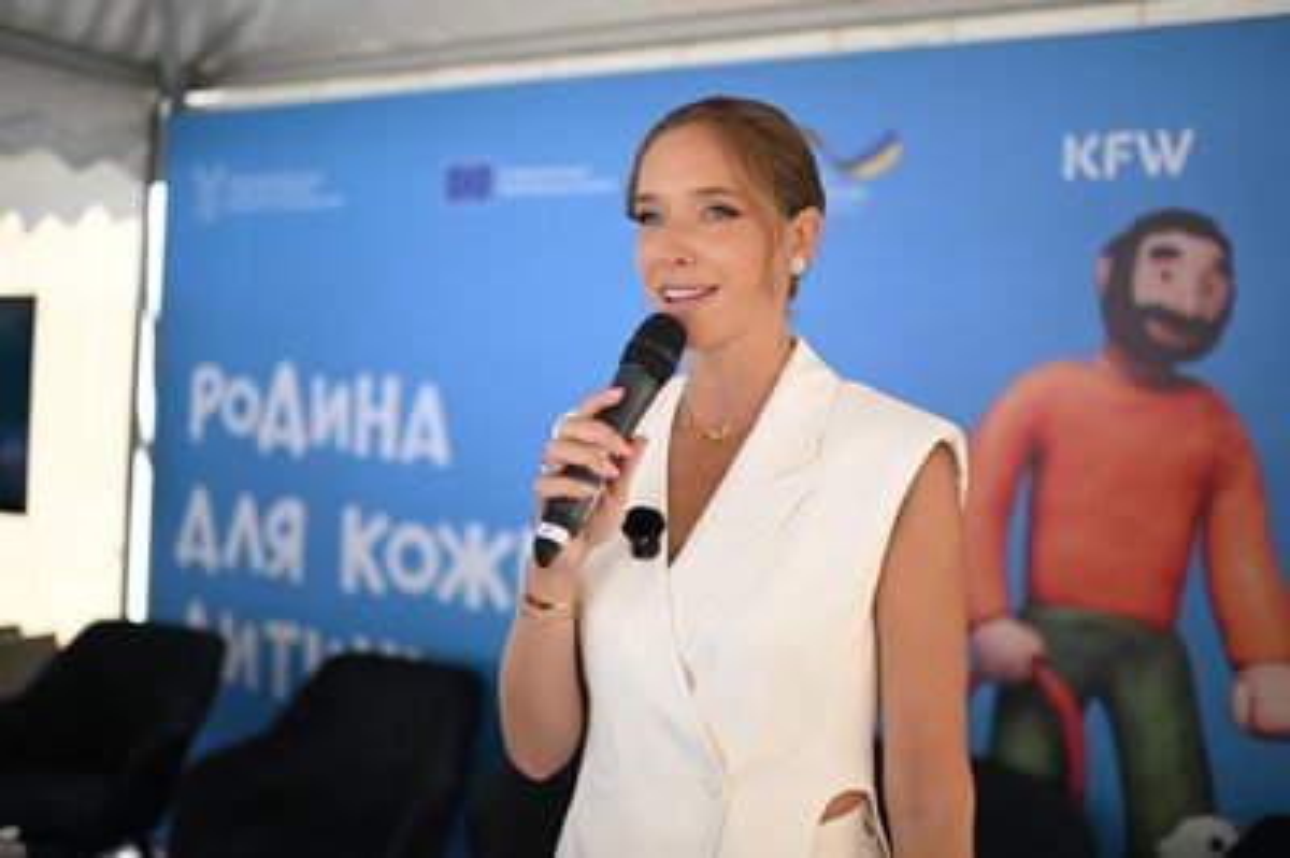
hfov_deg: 54.5
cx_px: 645
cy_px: 429
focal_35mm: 35
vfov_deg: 37.8
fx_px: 1253
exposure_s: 1/2000
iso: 500
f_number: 1.6
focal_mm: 35
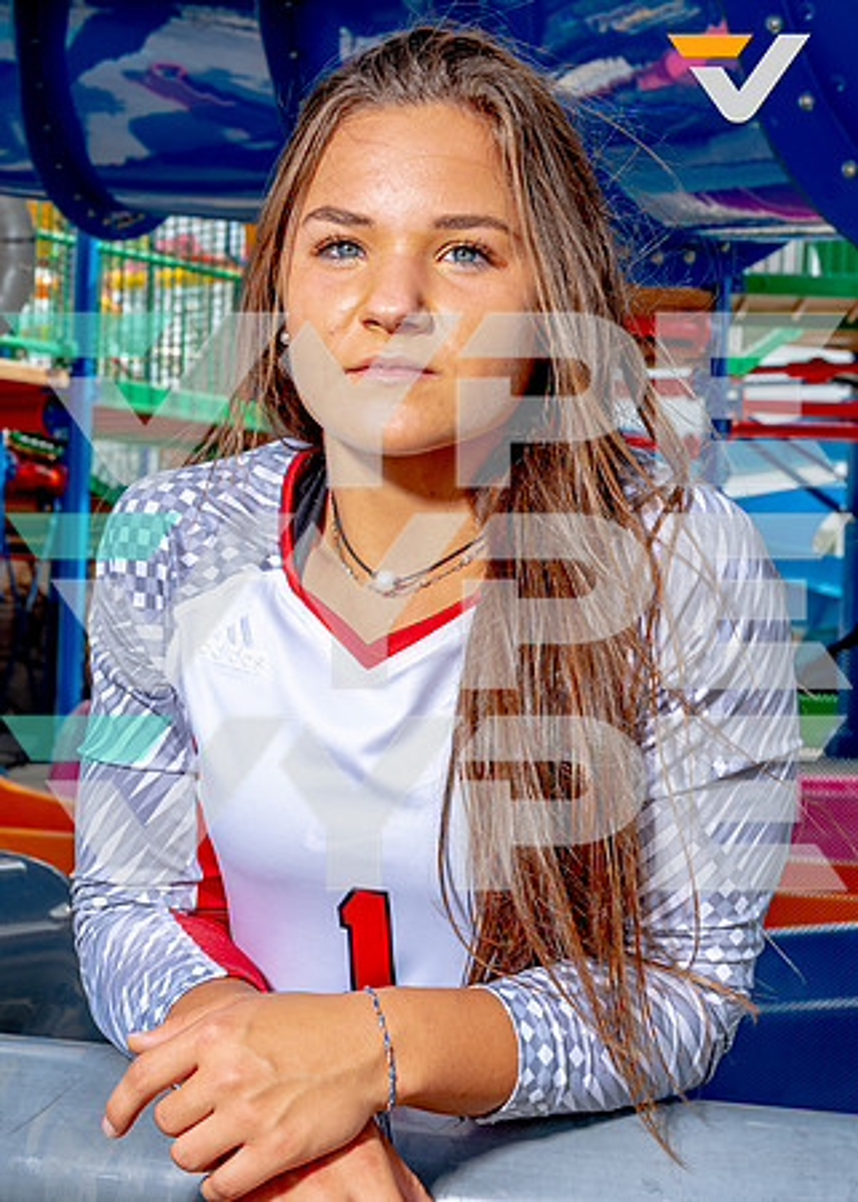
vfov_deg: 30.2
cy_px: 599
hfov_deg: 21.8
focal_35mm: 65
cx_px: 411
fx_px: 2227
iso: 100
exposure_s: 1/125
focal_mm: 41
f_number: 9.5
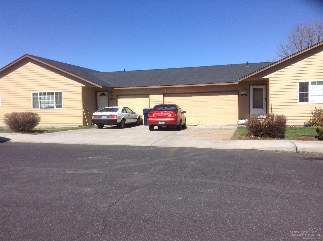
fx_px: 307
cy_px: 120
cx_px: 162
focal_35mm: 33
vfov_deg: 42.8
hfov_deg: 55.4
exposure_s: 1/1412
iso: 25
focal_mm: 3.3
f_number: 2.4
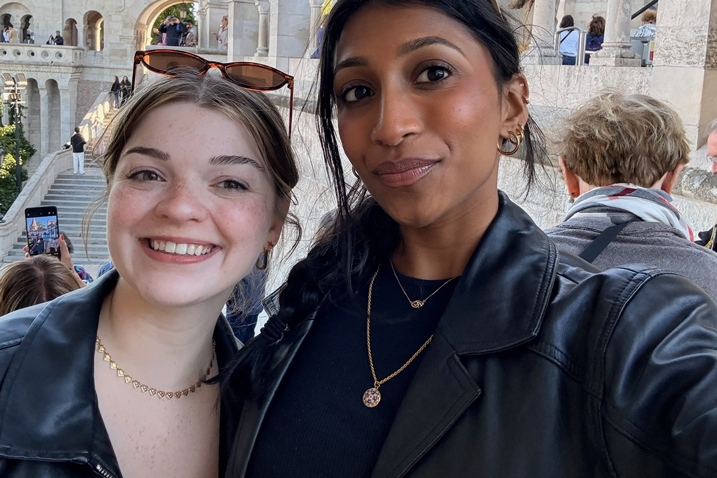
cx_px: 331
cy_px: 135
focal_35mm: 34
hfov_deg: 55.7
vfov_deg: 38.1
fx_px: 677
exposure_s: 1/173
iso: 80
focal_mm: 2.69
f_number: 1.9
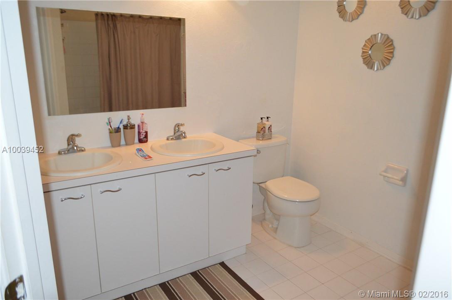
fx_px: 339
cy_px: 150
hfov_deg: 67.4
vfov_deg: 47.8
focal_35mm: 27
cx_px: 226
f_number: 3.5
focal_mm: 18
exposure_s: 1/60
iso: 1100
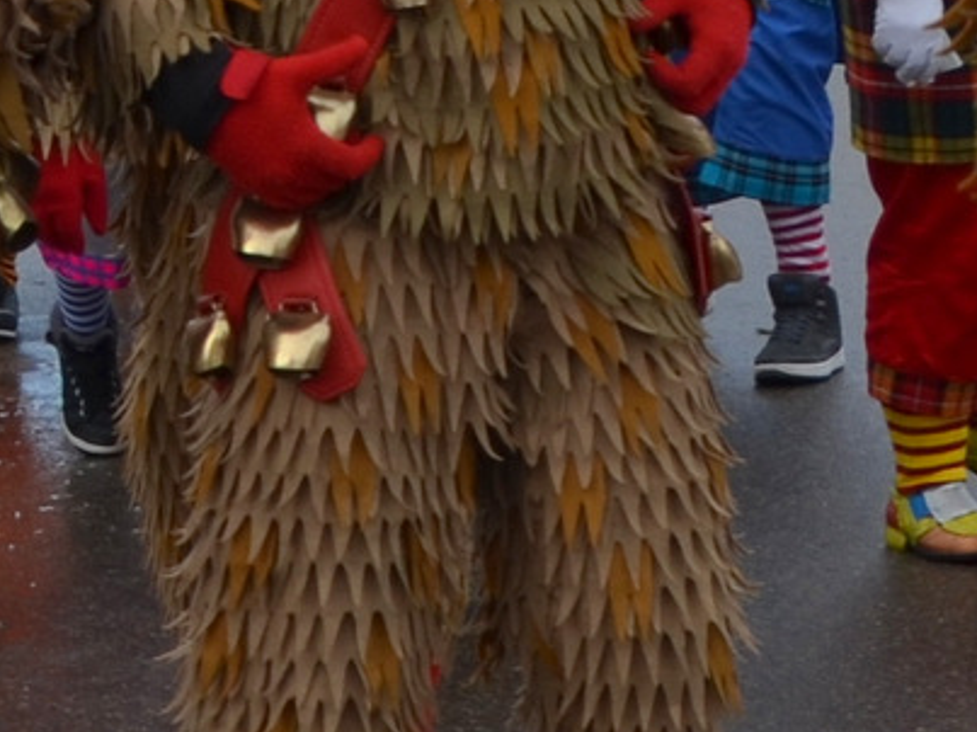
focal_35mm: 126
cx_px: -24
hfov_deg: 15.3
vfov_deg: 11.3
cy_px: -331
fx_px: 3555
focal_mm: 22
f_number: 8
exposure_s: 1/200
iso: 100
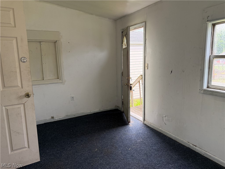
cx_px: 112
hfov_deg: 71.6
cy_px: 84
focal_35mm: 24
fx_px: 156
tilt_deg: -9.3
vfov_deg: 56.8
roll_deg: +1.3
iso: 200
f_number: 1.78
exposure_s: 1/135
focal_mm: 6.76
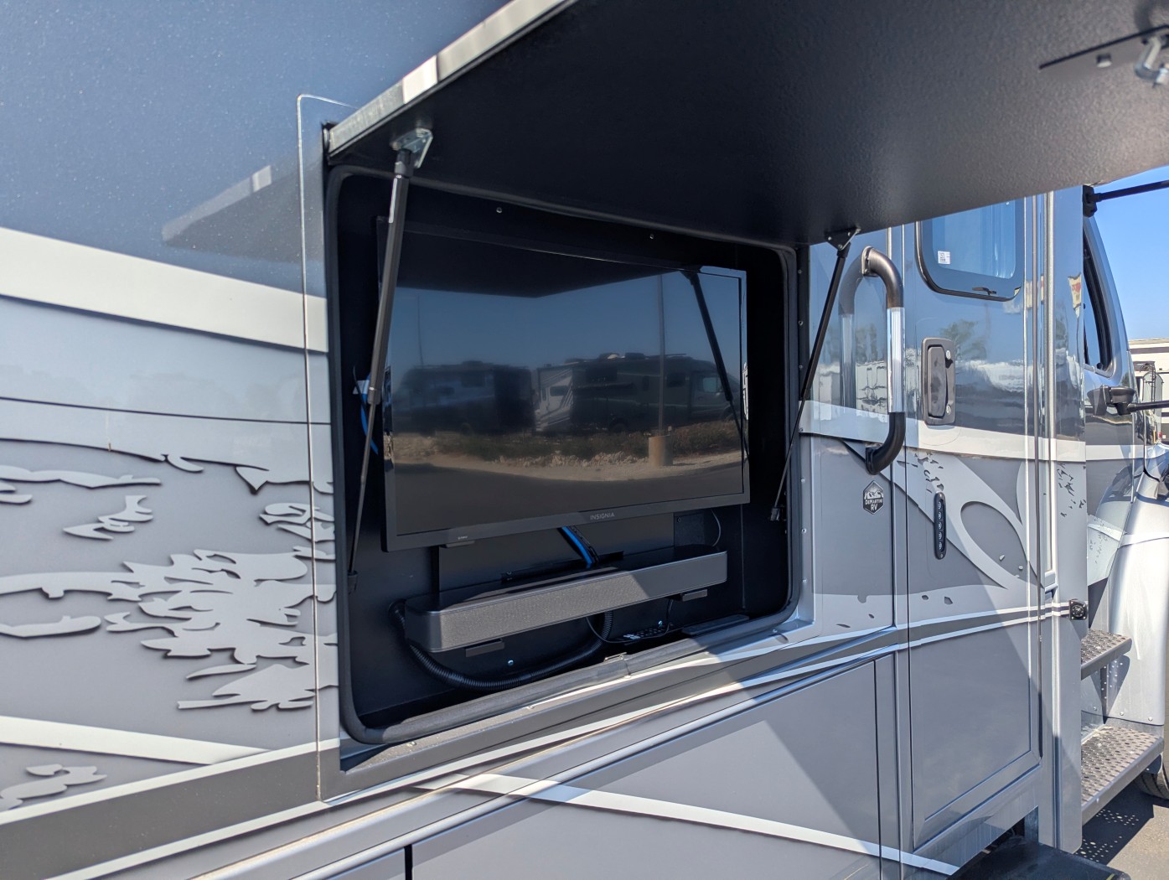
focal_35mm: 24
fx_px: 812
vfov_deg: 56.9
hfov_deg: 71.5
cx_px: 584
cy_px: 440
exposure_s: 1/1490
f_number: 1.85
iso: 36
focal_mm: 6.81
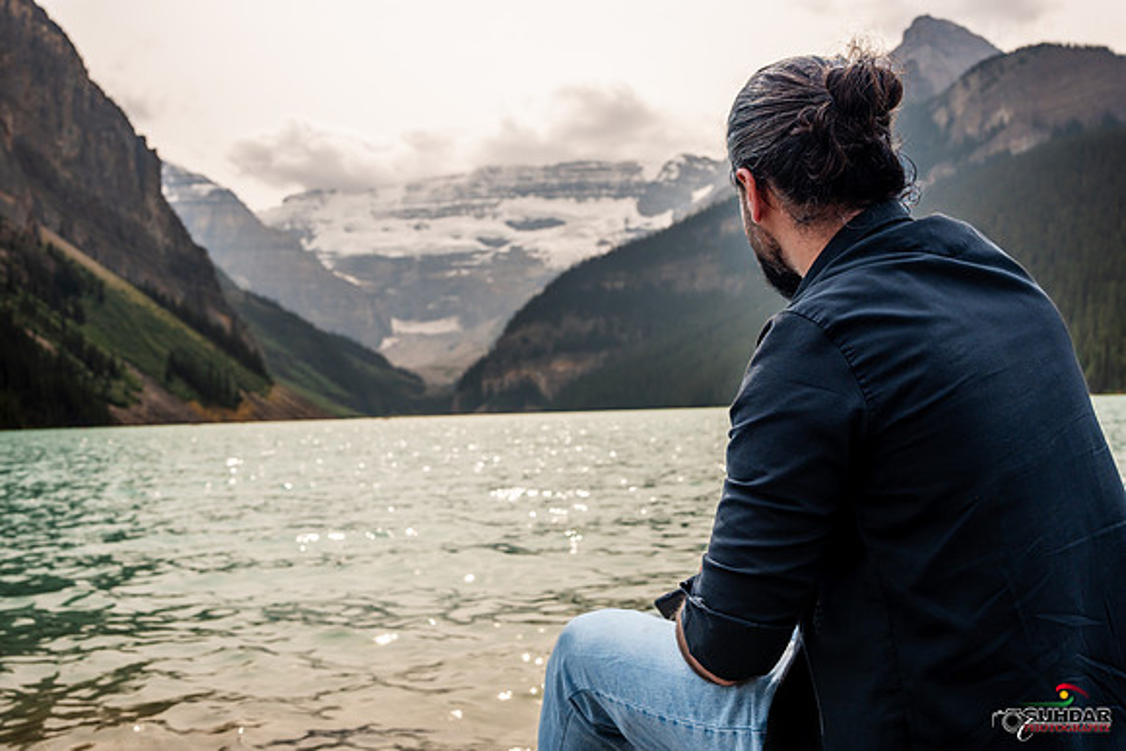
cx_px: 563
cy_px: 376
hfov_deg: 54.4
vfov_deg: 37.9
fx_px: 1095
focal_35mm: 35
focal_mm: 35
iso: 200
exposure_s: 1/1000
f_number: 6.3
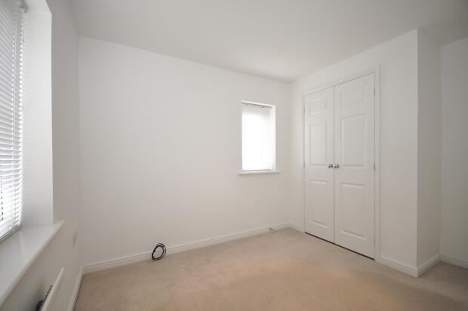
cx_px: 234
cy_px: 156
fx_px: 195
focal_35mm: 15
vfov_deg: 77.2
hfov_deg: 100.4
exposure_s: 1/25
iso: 200
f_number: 4
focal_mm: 10
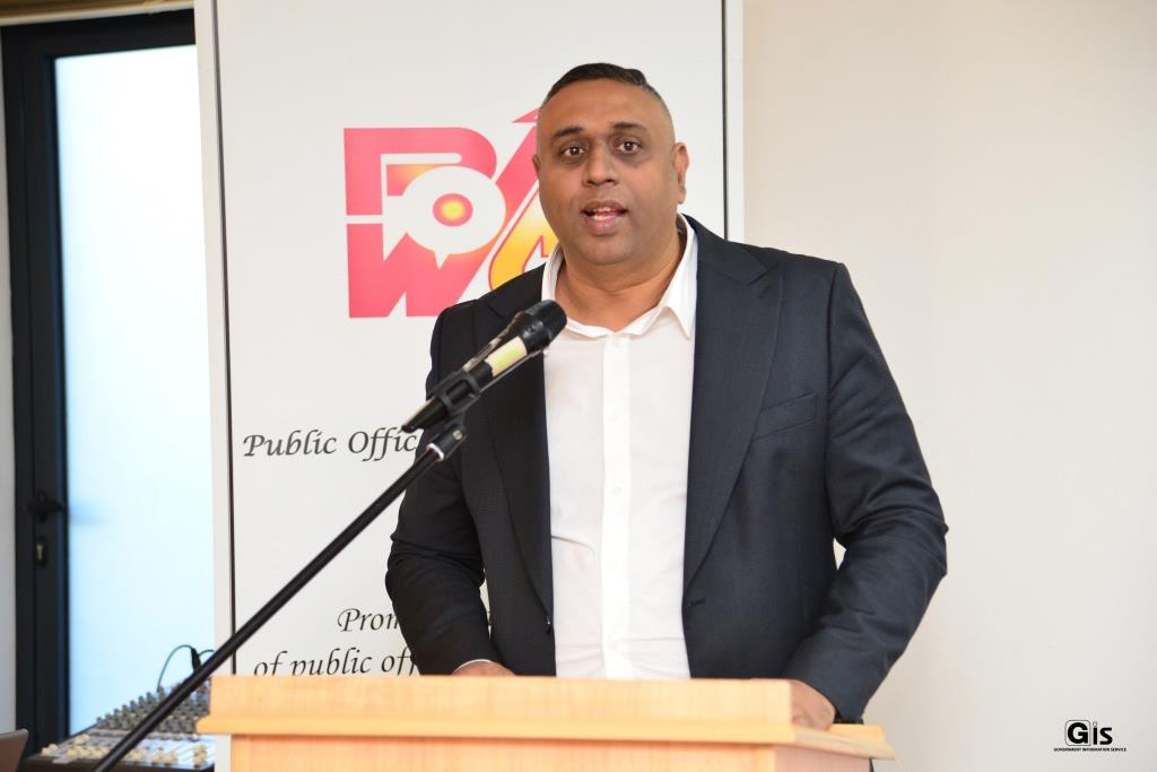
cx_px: 578
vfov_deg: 16.1
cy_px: 386
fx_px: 2732
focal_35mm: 85
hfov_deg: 23.9
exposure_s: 1/160
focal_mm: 85
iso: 2500
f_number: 4.5
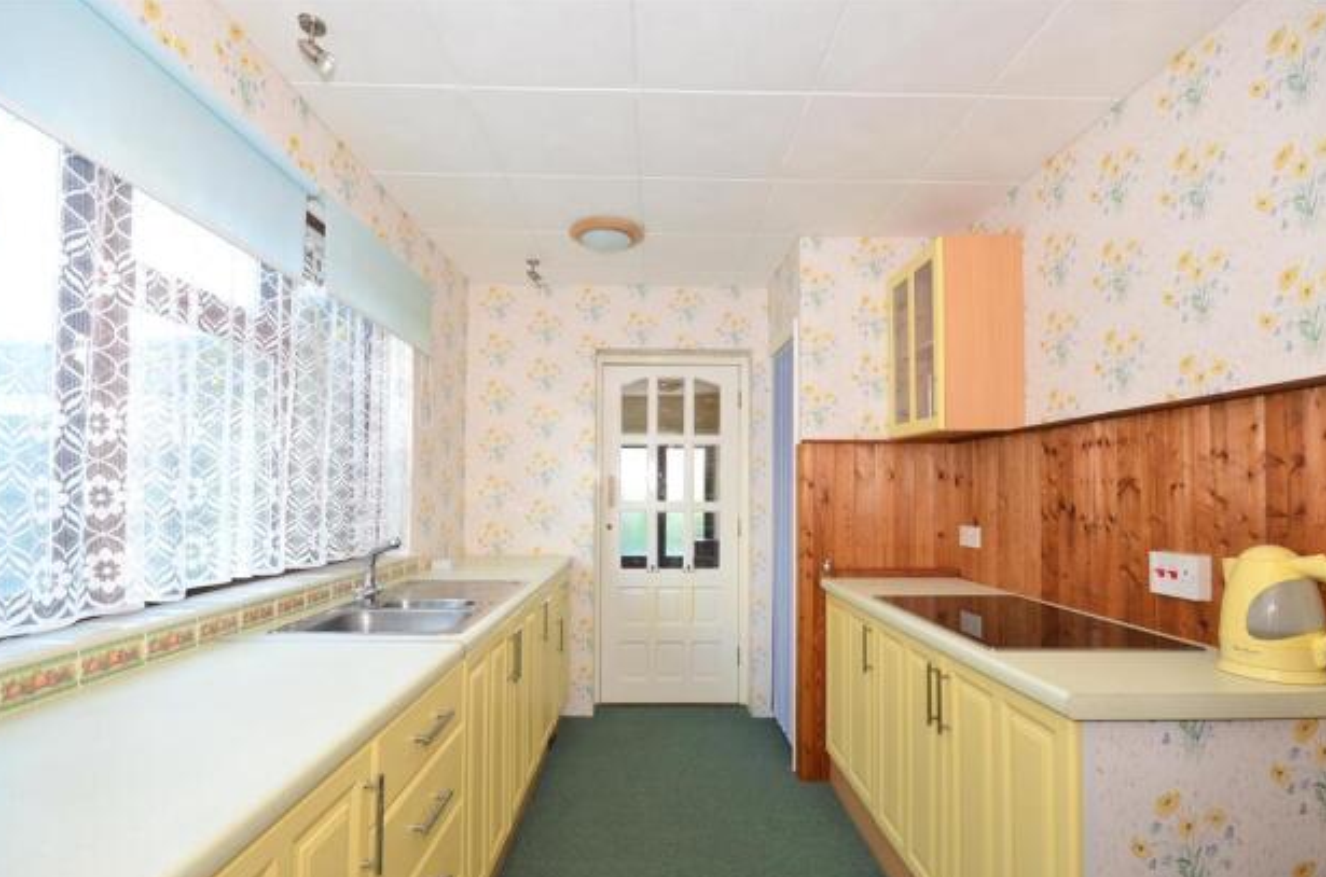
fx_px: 588
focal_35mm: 16
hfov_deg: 96.8
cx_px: 645
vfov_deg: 73.4
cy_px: 463
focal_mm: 10
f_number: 9
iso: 200
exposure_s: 1/4
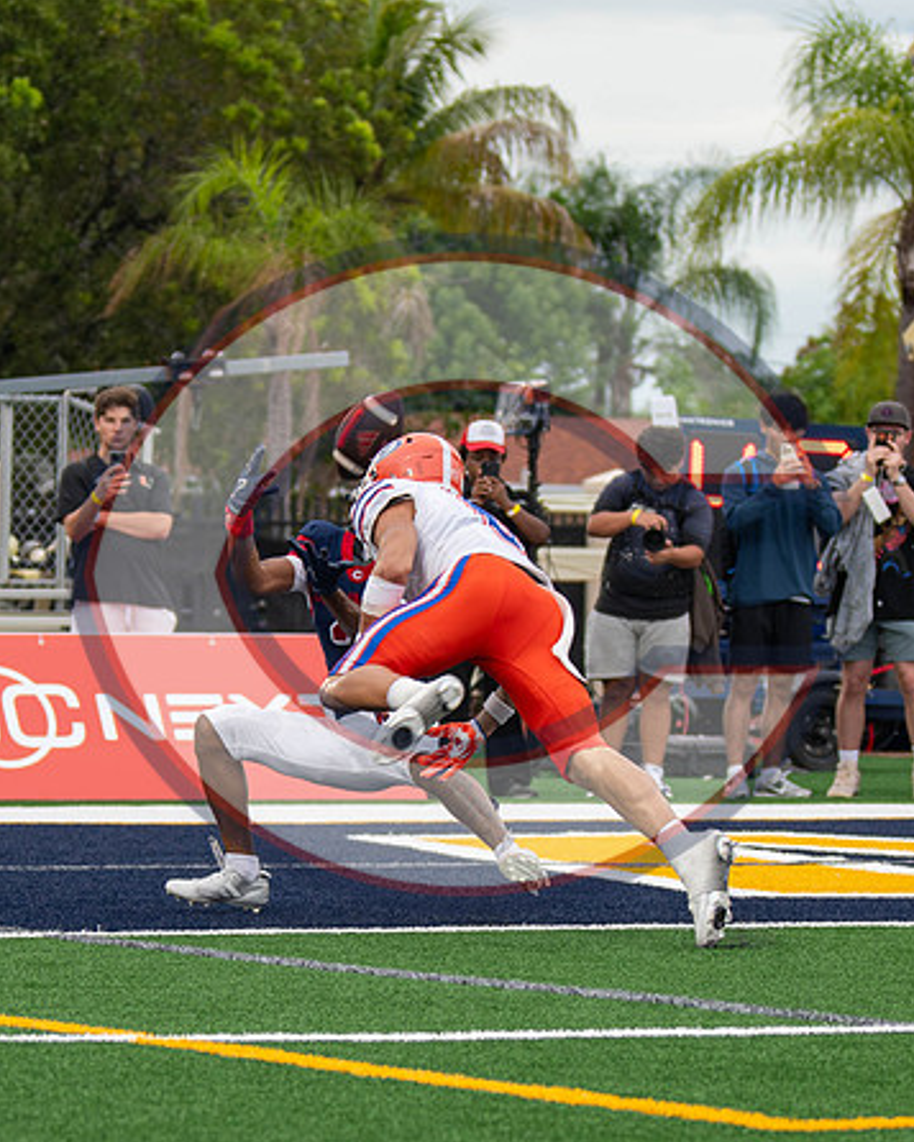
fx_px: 8281
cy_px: 819
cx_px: 437
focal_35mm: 245
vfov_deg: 7.9
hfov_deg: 6.3
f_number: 2.8
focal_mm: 75
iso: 320
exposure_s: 1/1000
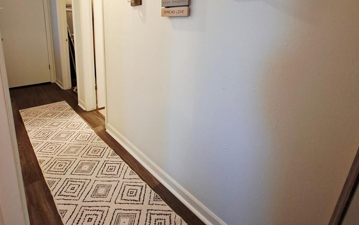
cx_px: 180
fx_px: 186
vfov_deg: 60.0
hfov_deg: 88.0
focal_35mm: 19
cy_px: 66
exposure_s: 1/40
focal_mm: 1.74
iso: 200
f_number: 2.2
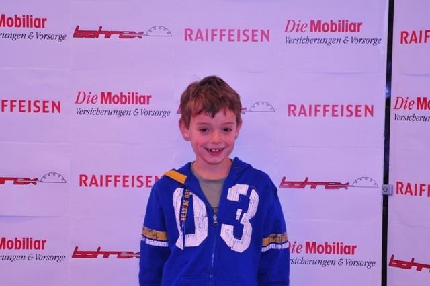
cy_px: 143
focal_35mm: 78
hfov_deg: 26.0
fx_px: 930
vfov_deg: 17.4
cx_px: 215
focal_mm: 52
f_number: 4.5
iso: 500
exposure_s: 1/60
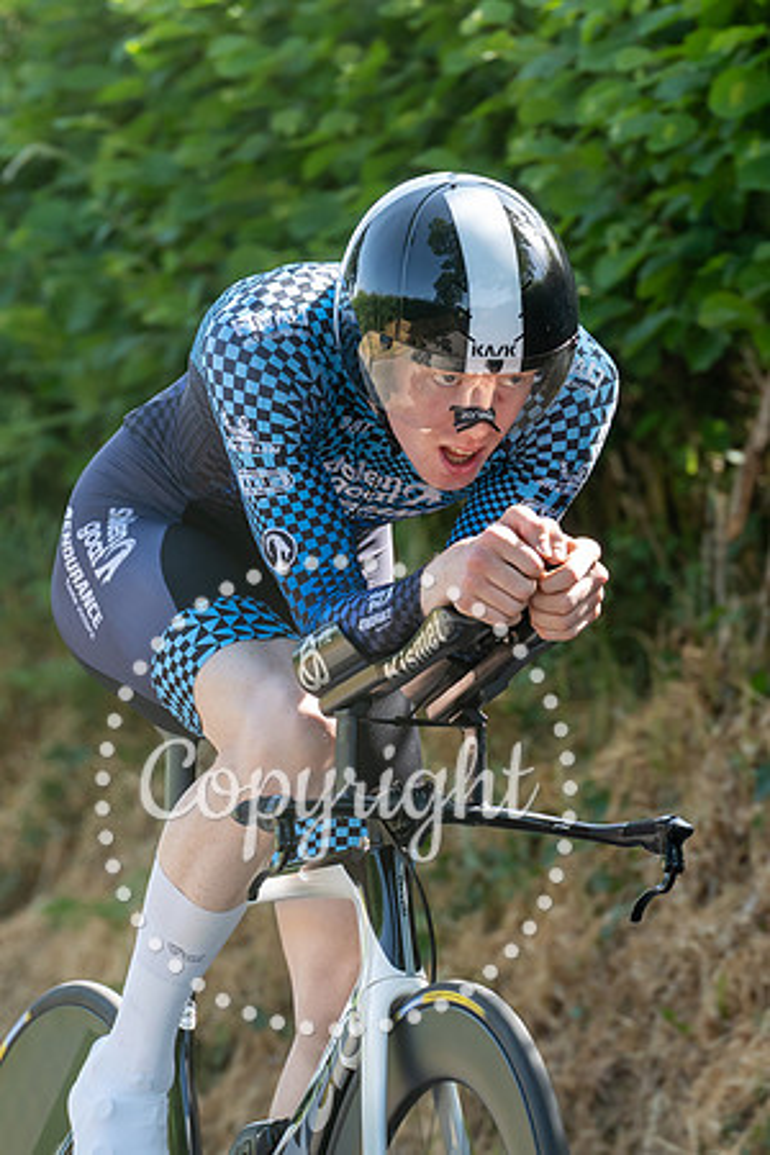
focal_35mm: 436
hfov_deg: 3.2
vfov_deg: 4.7
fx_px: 13995
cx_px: 663
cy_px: 840
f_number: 4
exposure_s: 1/1000
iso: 800
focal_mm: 200
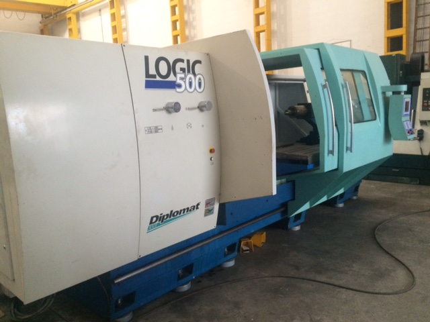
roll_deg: +3.2
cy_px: 161
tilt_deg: -7.6
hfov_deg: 61.7
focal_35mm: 29
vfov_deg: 48.2
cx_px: 215
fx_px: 360
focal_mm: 4.15
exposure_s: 1/15
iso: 320
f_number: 2.2
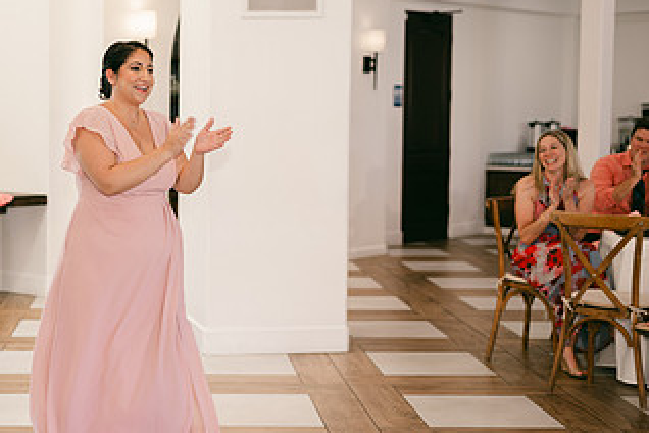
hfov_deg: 29.3
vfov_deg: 20.3
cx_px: 119
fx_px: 1208
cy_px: 208
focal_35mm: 67
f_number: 1.4
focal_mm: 35
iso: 100
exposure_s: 1/125
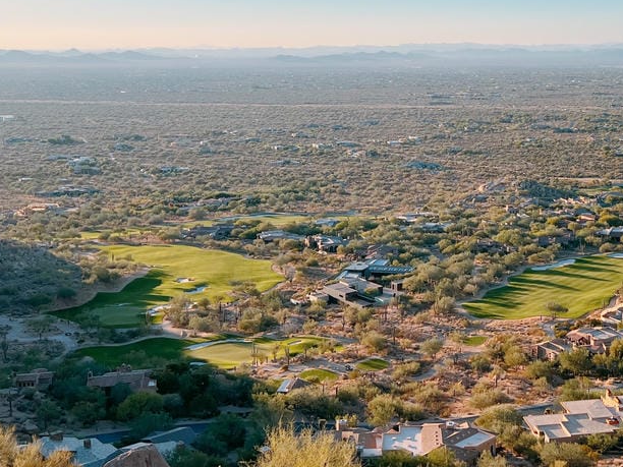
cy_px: 127
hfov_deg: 36.5
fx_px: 918
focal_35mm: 51
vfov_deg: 28.2
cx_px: 480
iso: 50
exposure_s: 1/2404
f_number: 1.5
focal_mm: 5.7
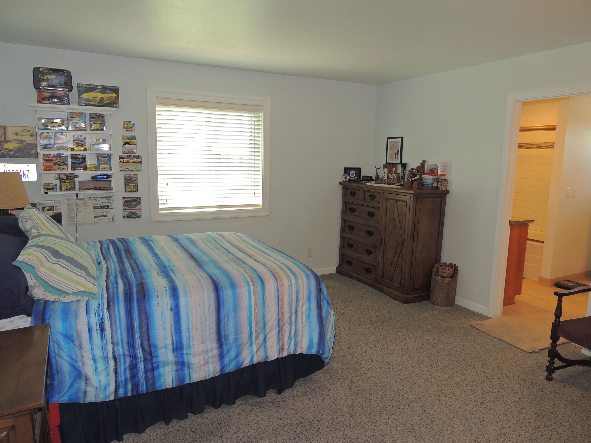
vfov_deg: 56.8
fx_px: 410
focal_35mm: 24
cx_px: 296
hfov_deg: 71.6
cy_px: 222
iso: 160
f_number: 3
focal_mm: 4.3
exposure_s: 1/40
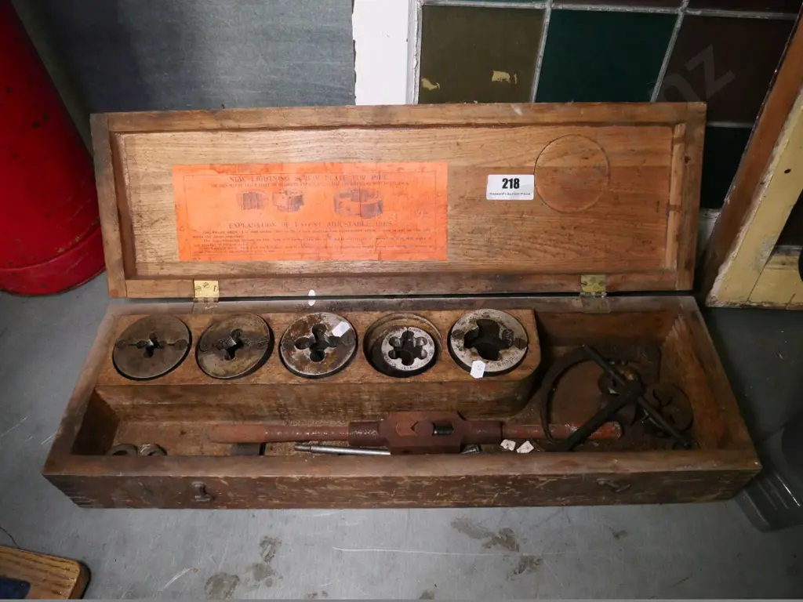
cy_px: 301
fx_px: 557
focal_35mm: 24
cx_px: 402
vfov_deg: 56.8
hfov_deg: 71.6
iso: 3200
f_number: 4.5
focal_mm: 12
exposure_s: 1/400
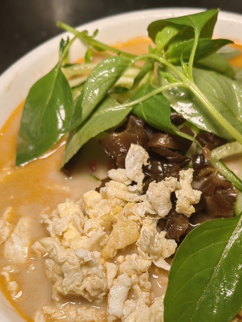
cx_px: 176
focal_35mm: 45
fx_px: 420
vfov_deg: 41.5
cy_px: 217
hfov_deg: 31.7
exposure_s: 1/100
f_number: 1.8
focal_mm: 5.54
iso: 64
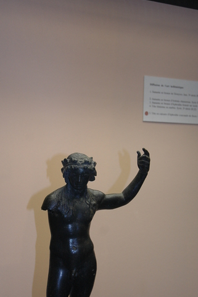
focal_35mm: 60
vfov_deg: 33.3
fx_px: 493
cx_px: 95
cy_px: 196
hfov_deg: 22.7
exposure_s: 1/100
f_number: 4
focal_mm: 29
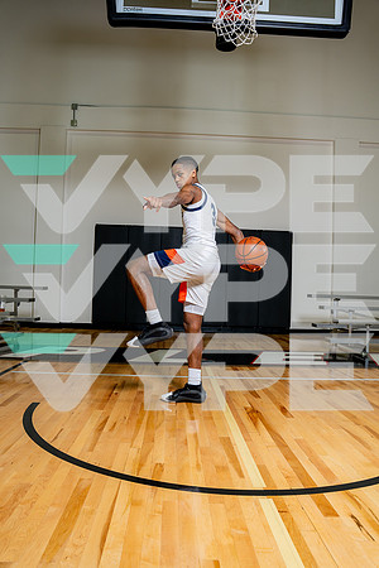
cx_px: 190
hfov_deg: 46.4
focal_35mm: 28
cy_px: 284
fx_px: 442
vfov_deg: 65.5
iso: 250
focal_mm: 28
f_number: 5.6
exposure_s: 1/250
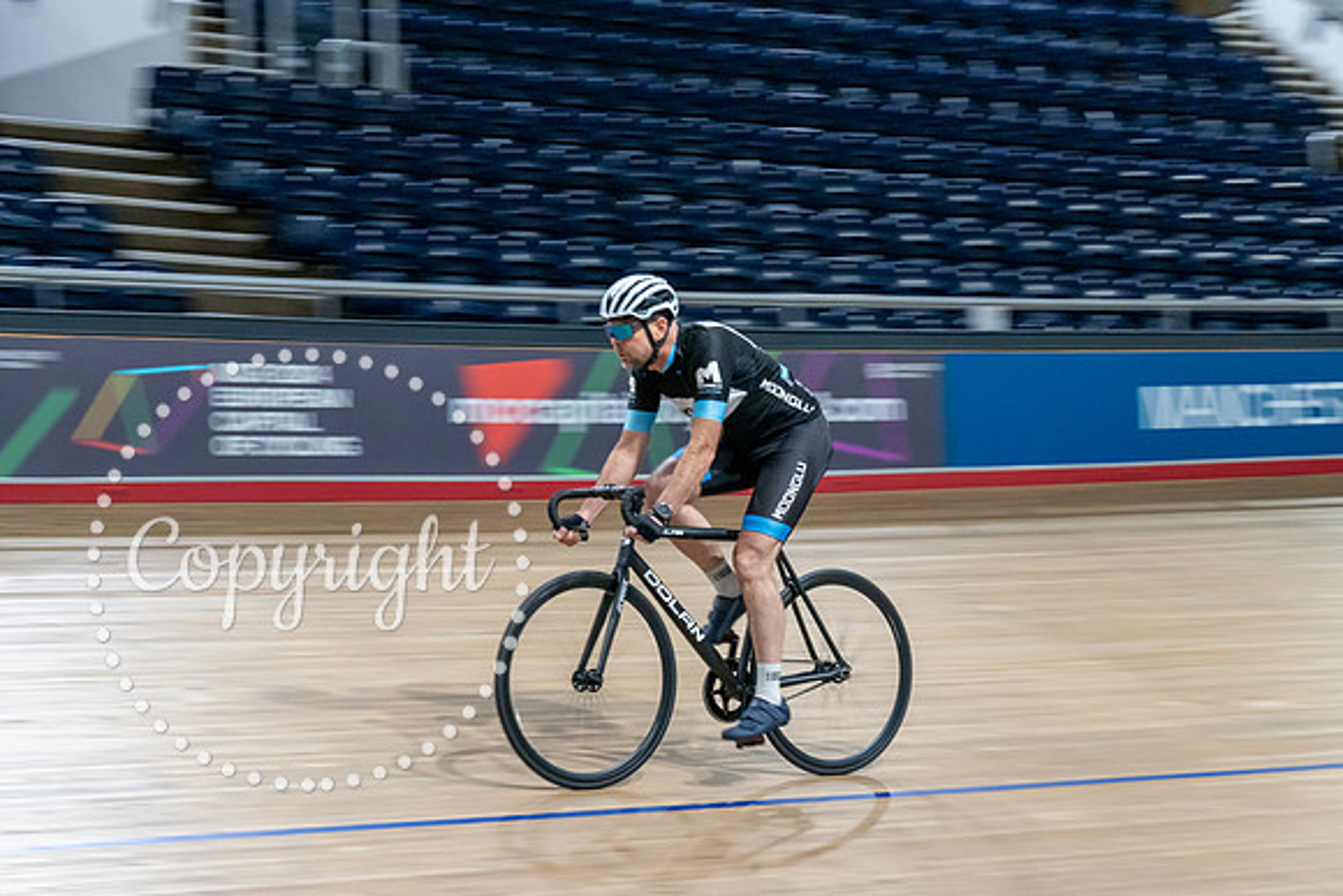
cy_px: 448
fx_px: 2948
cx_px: 672
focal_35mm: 79
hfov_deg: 25.7
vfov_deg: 17.3
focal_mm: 79
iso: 6400
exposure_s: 1/100
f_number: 11
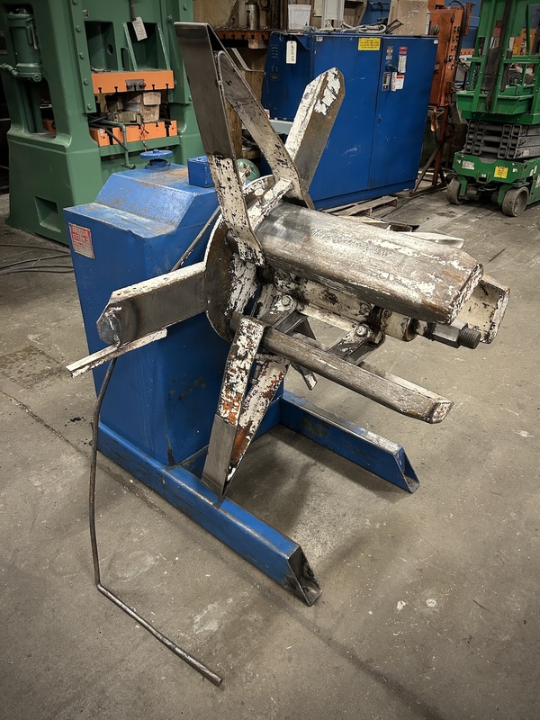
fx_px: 541
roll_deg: -0.4
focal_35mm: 26
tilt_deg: -30.9
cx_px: 270
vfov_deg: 67.3
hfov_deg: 53.1
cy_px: 360
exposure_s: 1/40
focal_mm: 5.7
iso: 400
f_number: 1.5
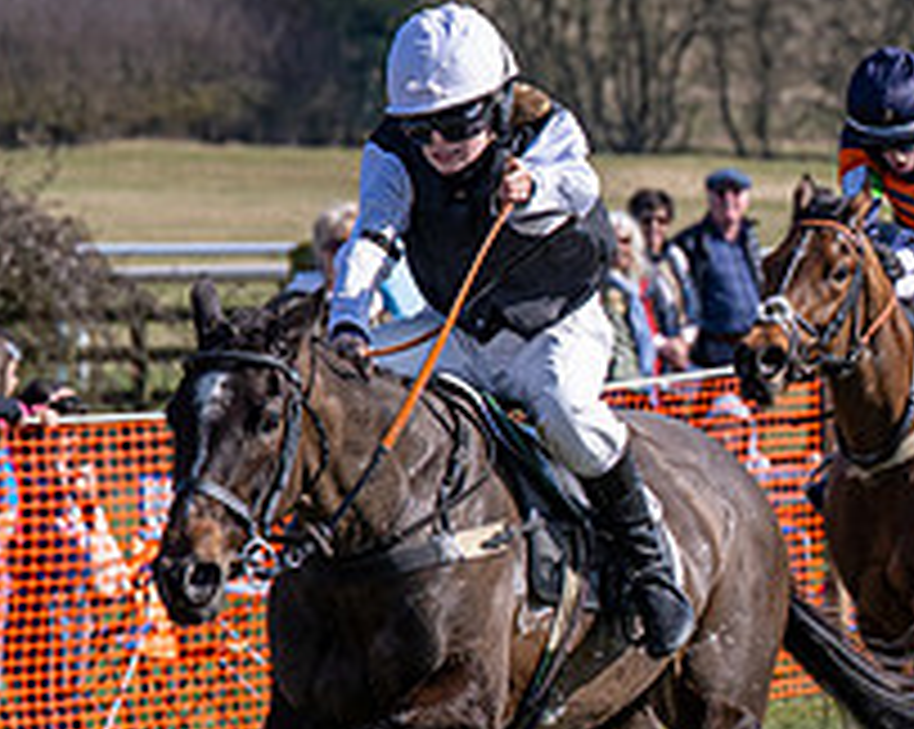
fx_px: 13783
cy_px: 523
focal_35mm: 510
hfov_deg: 3.8
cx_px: 846
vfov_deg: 3.0
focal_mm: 110
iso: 200
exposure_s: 1/1600
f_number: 5
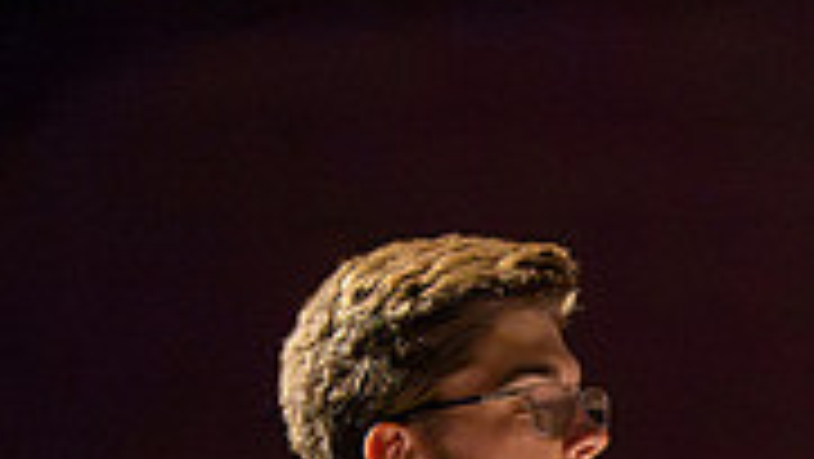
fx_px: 14511
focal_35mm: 672
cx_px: 1052
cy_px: 776
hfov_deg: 3.2
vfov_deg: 1.8
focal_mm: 200
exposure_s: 1/640
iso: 16000
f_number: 2.8
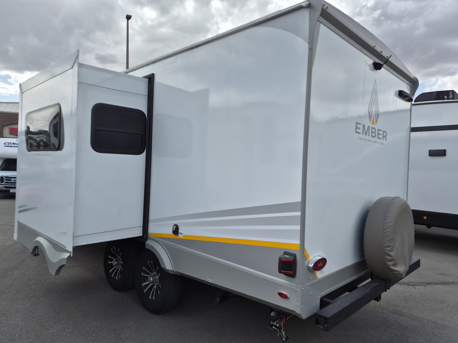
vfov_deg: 58.9
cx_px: 229
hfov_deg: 73.9
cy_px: 172
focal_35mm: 23
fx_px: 304
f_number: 1.8
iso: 80
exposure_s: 1/5000
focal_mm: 5.4
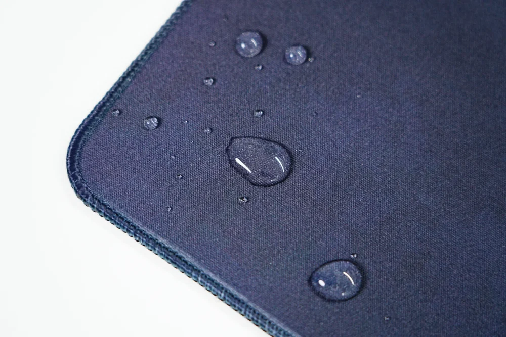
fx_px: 1434
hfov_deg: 20.0
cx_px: 253
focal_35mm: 102
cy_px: 168
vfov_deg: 13.4
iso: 1250
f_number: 4.5
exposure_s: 1/20
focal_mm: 102
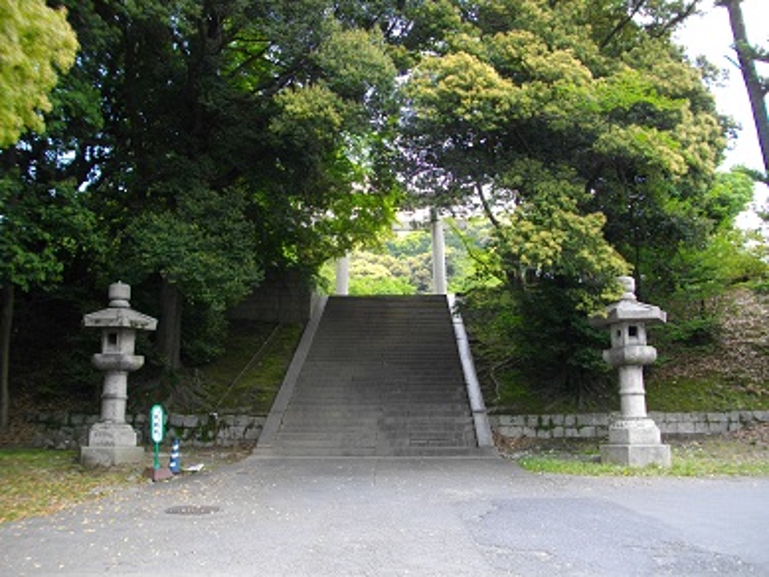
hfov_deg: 56.8
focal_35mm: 32
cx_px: 384
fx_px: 711
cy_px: 288
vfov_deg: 44.2
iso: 100
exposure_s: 1/125
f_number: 2.9
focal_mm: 5.7
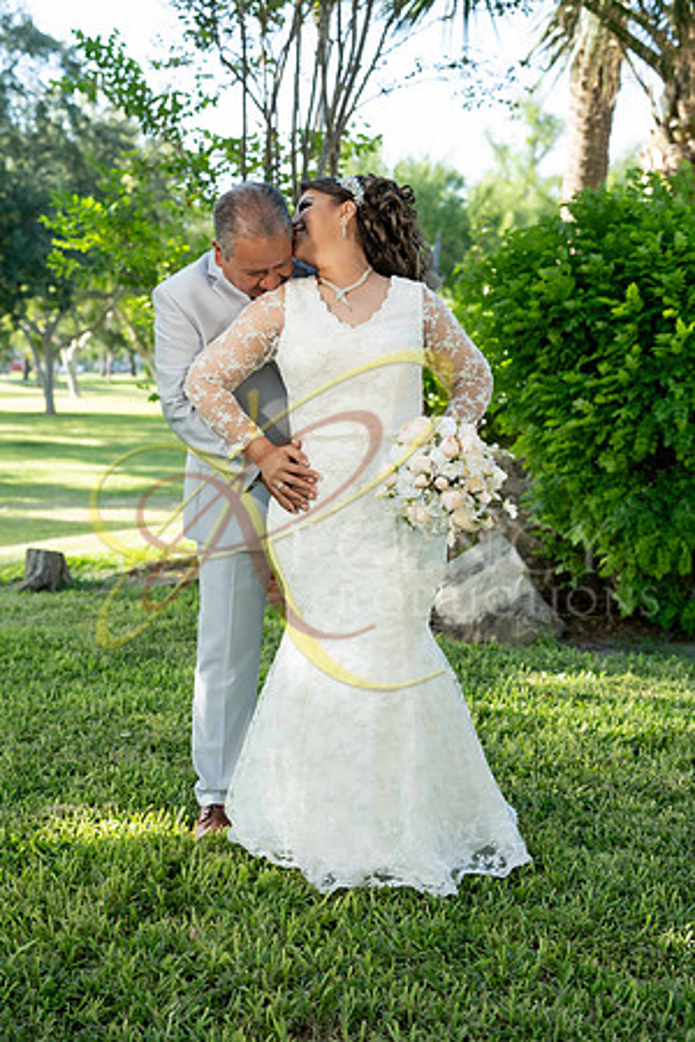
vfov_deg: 38.9
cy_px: 521
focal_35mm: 51
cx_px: 348
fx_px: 1477
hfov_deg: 26.5
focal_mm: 51
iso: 500
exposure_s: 1/500
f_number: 4
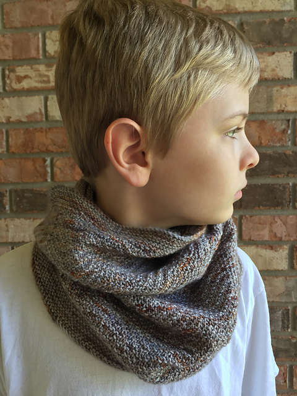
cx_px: 148
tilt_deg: -3.9
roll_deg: +0.6
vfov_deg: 61.7
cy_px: 198
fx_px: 332
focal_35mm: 29
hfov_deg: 48.2
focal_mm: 4.15
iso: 50
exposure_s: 1/120
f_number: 2.2
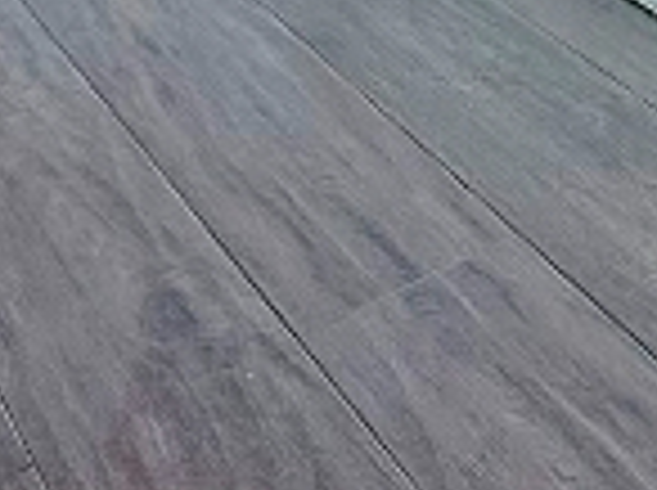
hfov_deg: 17.6
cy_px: -427
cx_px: 1080
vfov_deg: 13.6
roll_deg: +4.0
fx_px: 1819
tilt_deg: -13.5
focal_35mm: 96
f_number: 2.2
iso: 50
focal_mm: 2.22
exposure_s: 1/820
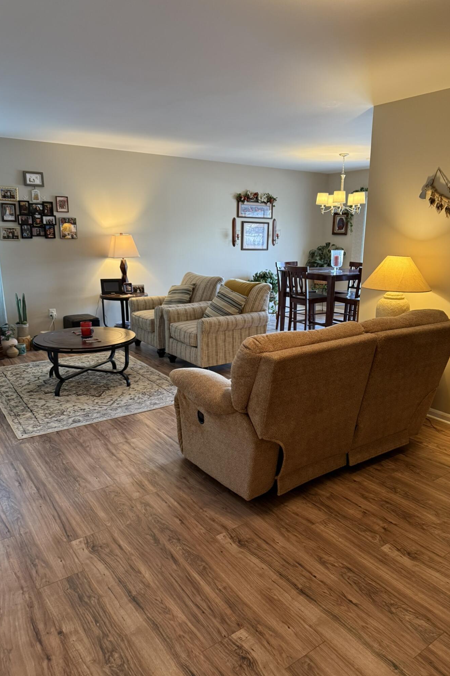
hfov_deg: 51.2
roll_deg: -1.1
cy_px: 338
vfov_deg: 71.5
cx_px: 246
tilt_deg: -10.6
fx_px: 469
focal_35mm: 25
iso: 250
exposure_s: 1/60
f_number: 1.78
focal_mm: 6.76
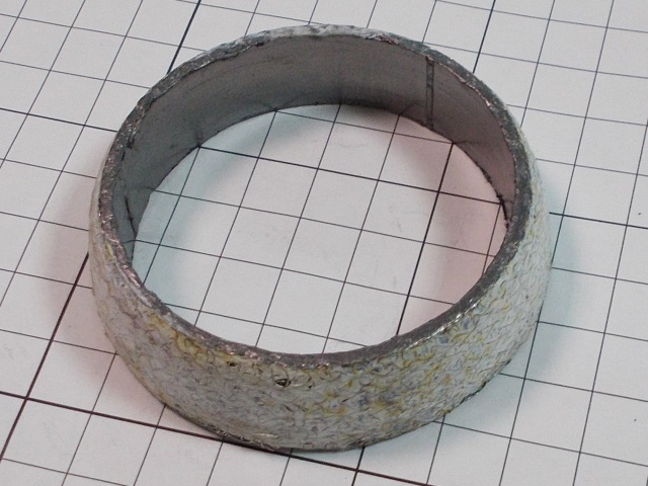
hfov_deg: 67.3
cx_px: 324
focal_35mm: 26
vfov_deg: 53.1
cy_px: 243
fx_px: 487
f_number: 3.2
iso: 160
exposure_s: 1/25
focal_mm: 4.6
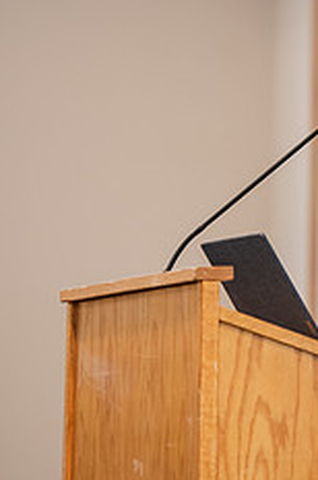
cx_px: 477
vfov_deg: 5.7
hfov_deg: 3.8
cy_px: 140
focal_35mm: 363
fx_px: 4824
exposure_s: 1/200
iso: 1600
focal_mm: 145
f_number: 3.2
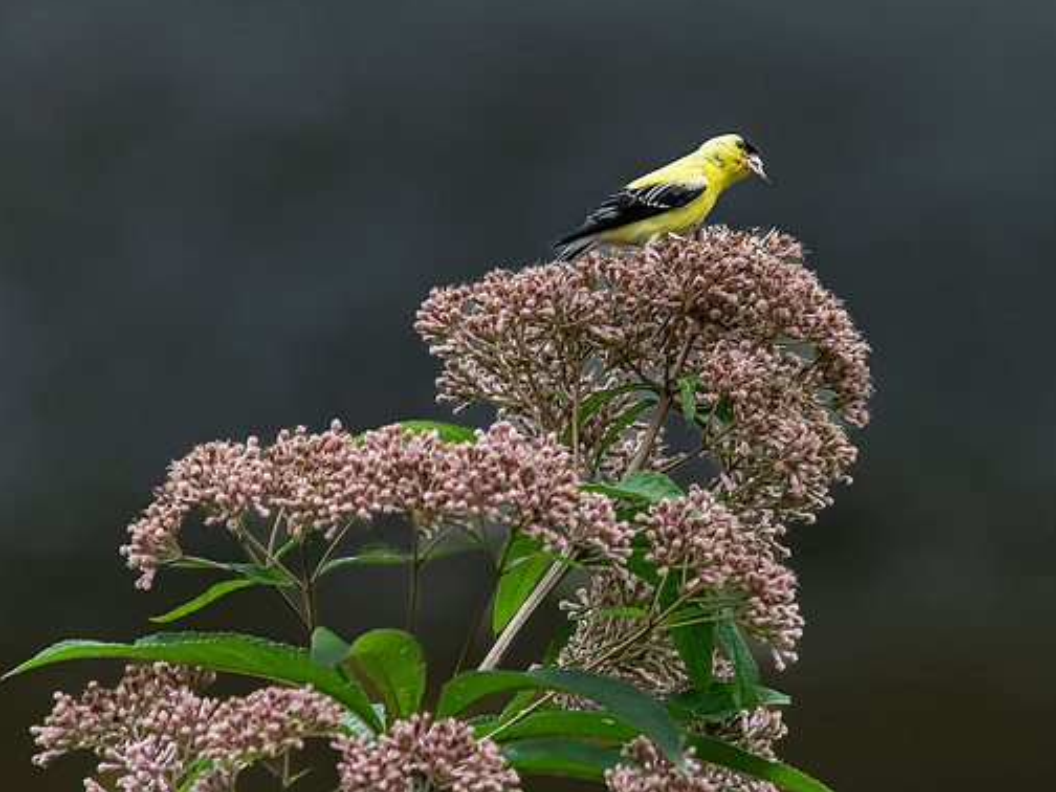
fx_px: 35570
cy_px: 330
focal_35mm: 1166
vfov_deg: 1.3
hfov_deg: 1.7
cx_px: 683
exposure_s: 1/800
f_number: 6.3
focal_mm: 600
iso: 1800
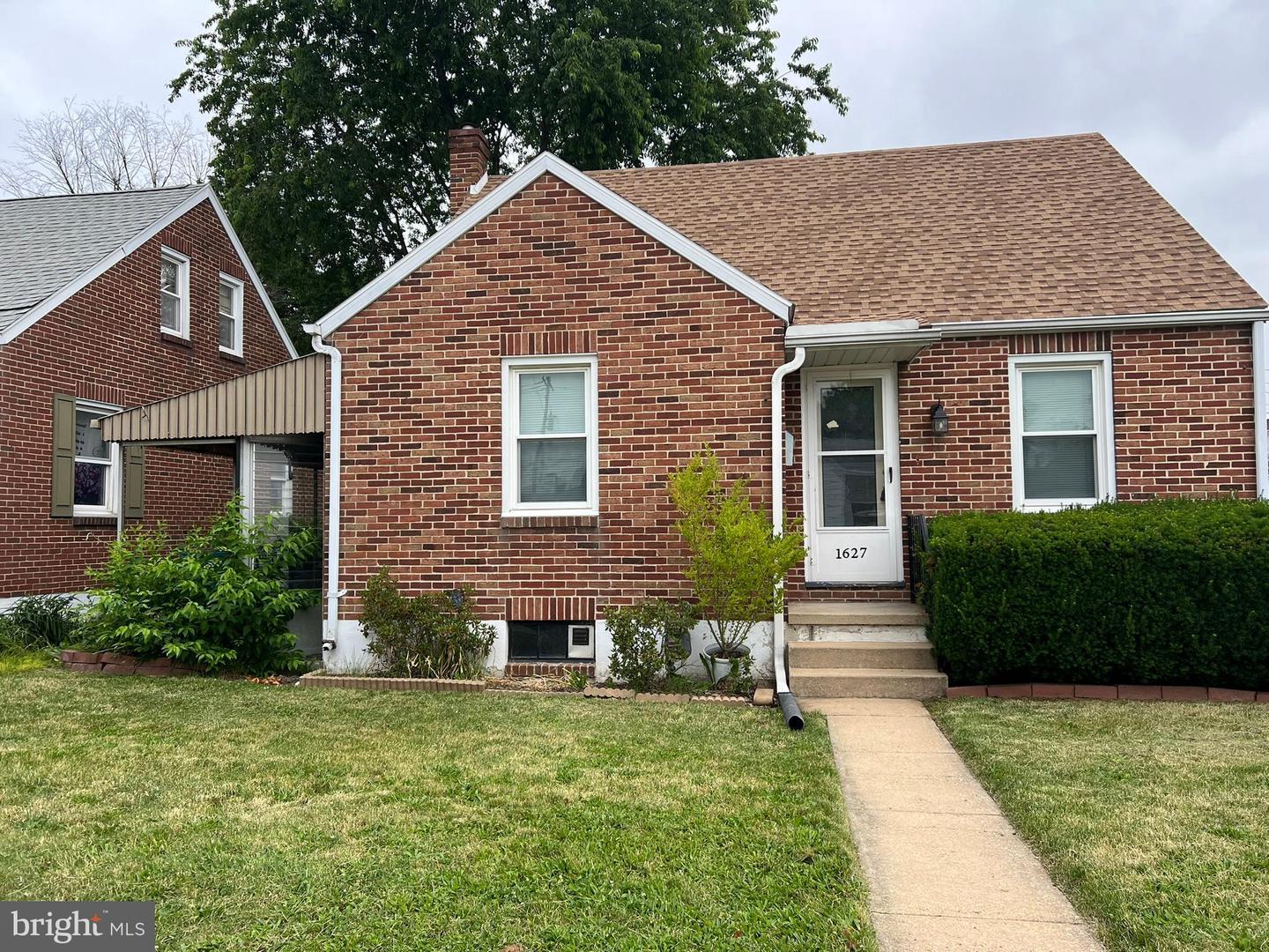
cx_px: 634
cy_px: 476
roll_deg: +1.1
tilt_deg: +2.6
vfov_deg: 53.1
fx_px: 953
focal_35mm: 26
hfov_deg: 67.3
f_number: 1.5
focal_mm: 5.7
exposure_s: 1/840
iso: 50
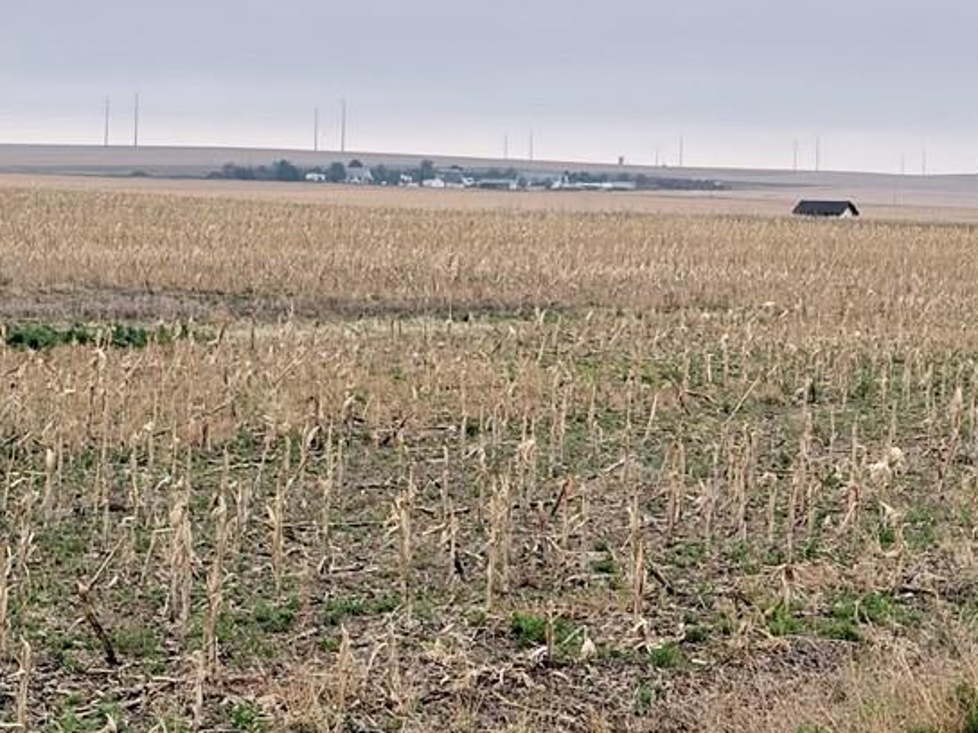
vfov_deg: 9.7
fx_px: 4323
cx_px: 976
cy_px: 79
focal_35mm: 153
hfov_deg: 12.7
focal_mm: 5.96
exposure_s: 1/2075
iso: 32
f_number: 1.6
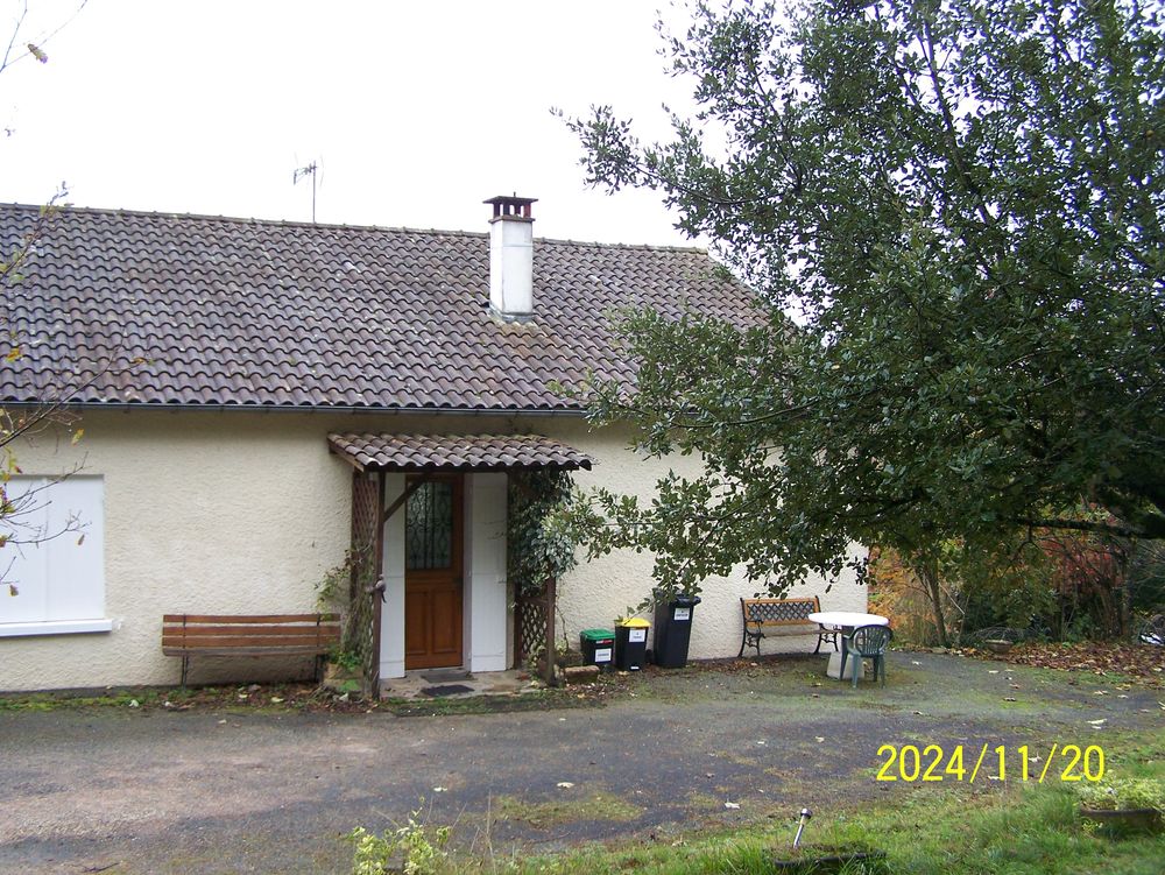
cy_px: 438
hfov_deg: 49.0
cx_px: 582
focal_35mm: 38
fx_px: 1280
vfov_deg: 37.8
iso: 80
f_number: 2.8
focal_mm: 6.3
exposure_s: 1/50
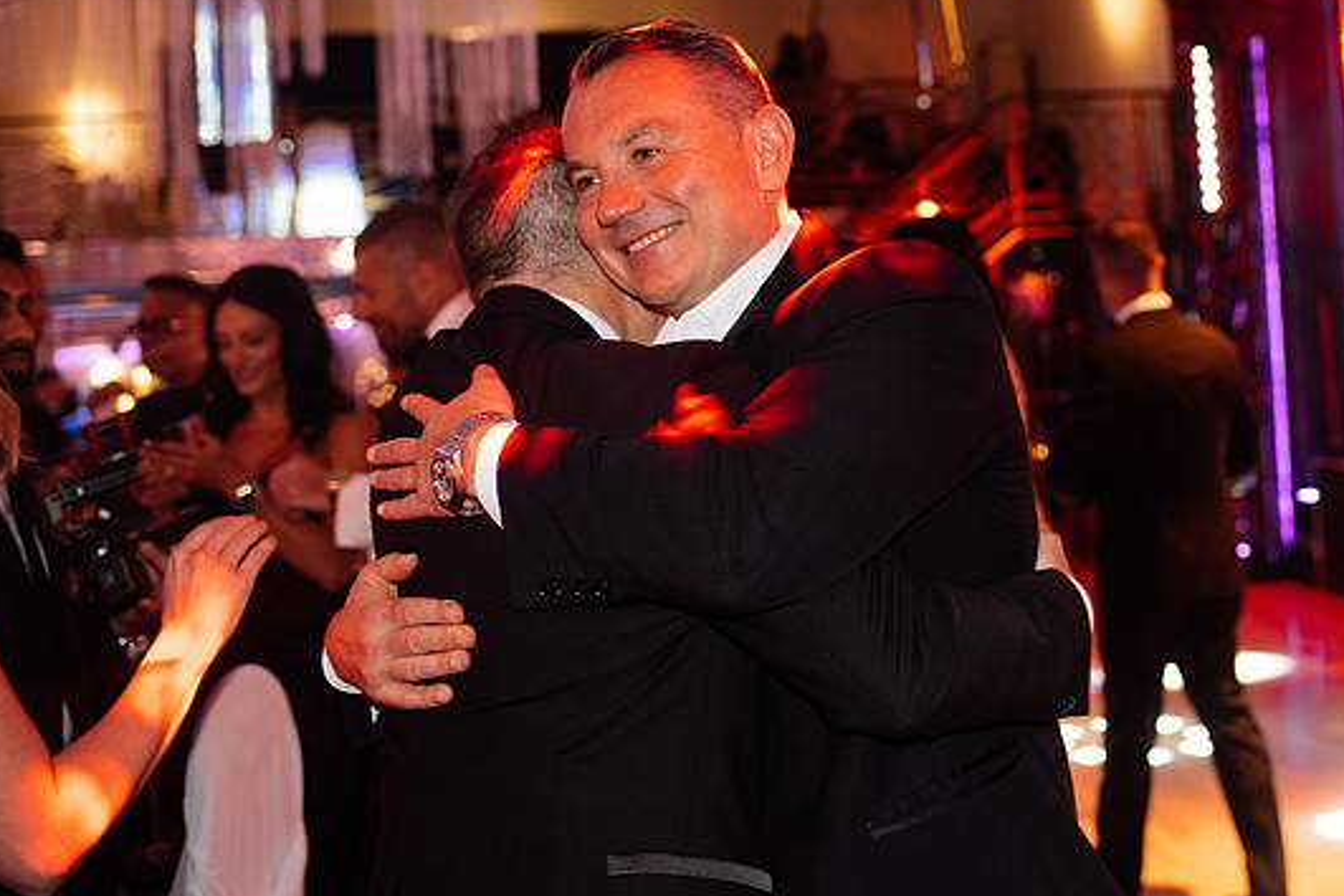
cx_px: 881
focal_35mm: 47
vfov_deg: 28.5
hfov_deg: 41.4
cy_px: 302
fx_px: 1755
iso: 2500
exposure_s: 1/200
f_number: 2.5
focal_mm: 35
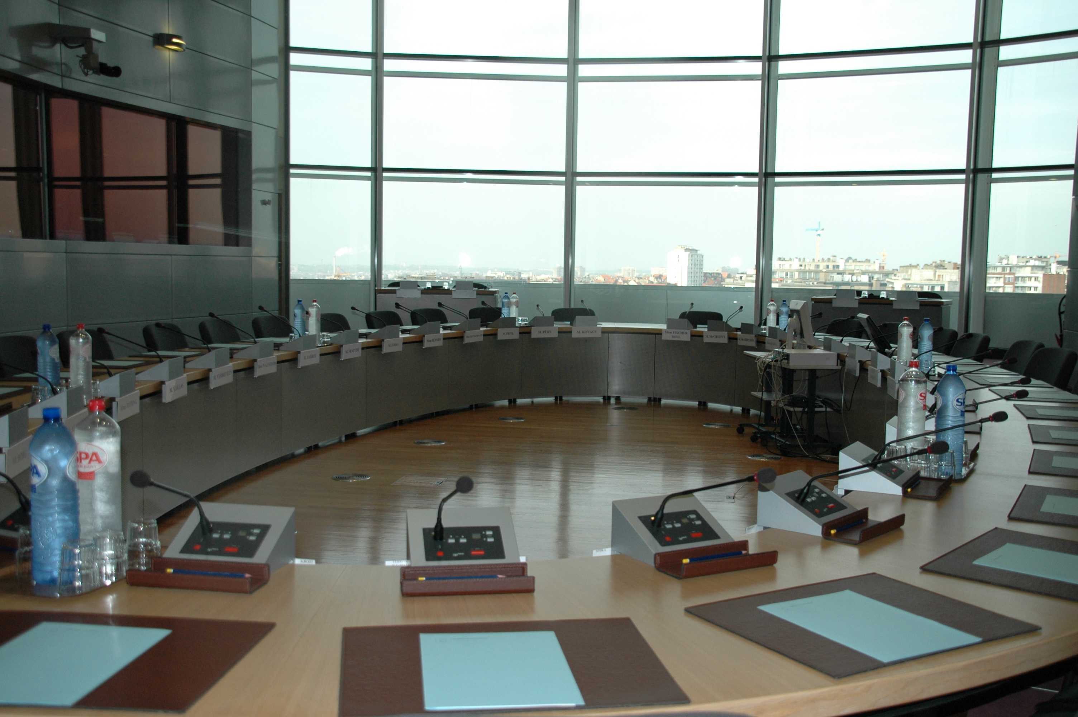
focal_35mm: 39
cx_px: 539
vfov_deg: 34.1
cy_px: 358
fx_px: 1167
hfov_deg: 49.6
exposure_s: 1/250
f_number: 4.2
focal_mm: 26
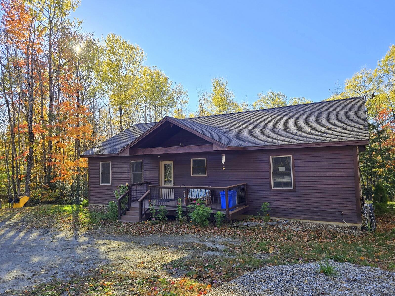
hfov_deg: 73.9
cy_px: 148
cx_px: 198
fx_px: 262
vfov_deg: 58.9
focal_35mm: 23
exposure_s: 1/411
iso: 12
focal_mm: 6.3
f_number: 1.7
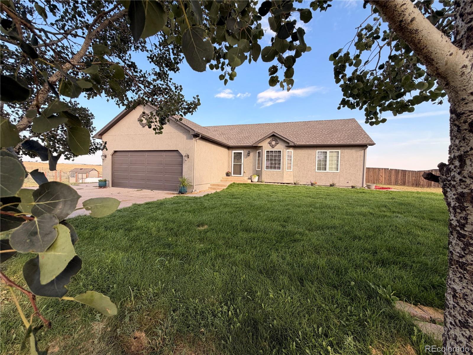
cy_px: 178
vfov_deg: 85.7
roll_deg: -1.6
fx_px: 191
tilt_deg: -2.0
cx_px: 236
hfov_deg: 102.1
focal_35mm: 14
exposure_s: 1/502
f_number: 2.2
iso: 50
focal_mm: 2.22
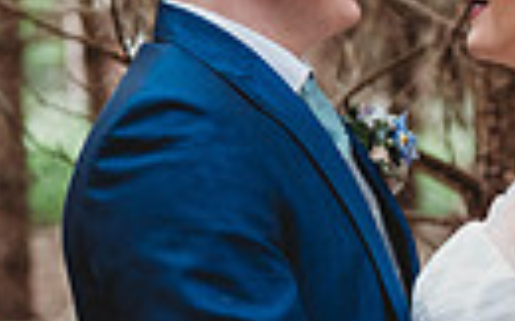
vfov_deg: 4.1
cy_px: 311
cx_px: 424
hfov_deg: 6.6
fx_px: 4473
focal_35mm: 319
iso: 1000
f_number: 3.5
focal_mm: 70
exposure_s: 1/200
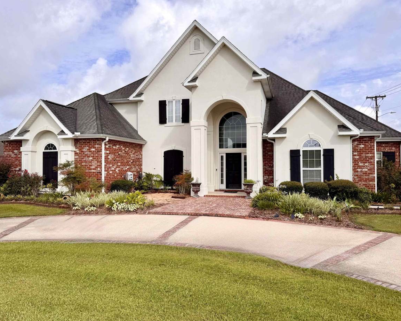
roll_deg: +0.3
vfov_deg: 55.0
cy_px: 161
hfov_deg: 66.0
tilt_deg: +0.8
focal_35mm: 26
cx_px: 198
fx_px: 309
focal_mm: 6.76
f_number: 1.78
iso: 80
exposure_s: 1/6410
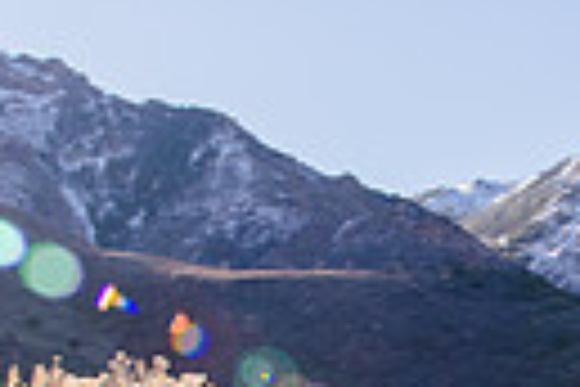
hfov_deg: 18.7
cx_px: 463
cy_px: 502
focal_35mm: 108
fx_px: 1740
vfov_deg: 12.3
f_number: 13
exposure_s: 1/125
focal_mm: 24
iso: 250
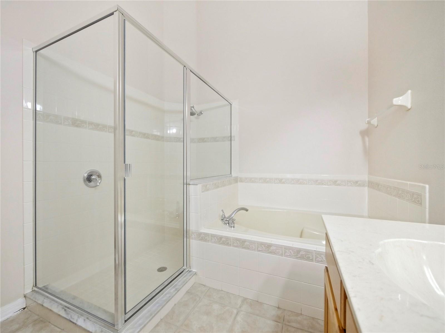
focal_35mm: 14
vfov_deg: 85.7
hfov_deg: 102.1
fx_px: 180
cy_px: 166
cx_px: 222
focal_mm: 7
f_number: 4
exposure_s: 1/60
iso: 2500
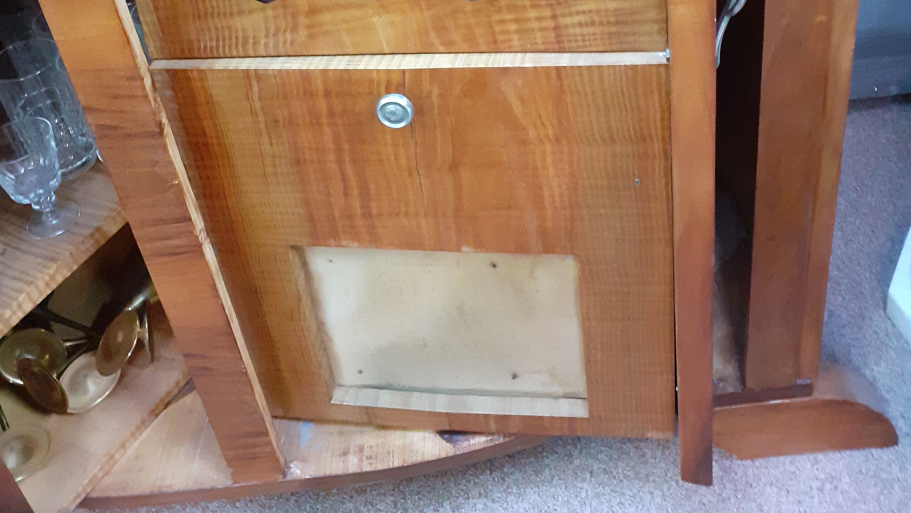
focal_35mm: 40
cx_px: 452
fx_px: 966
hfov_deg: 50.5
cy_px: -19
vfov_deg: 27.7
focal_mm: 3.6
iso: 500
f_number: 1.9
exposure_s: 1/20
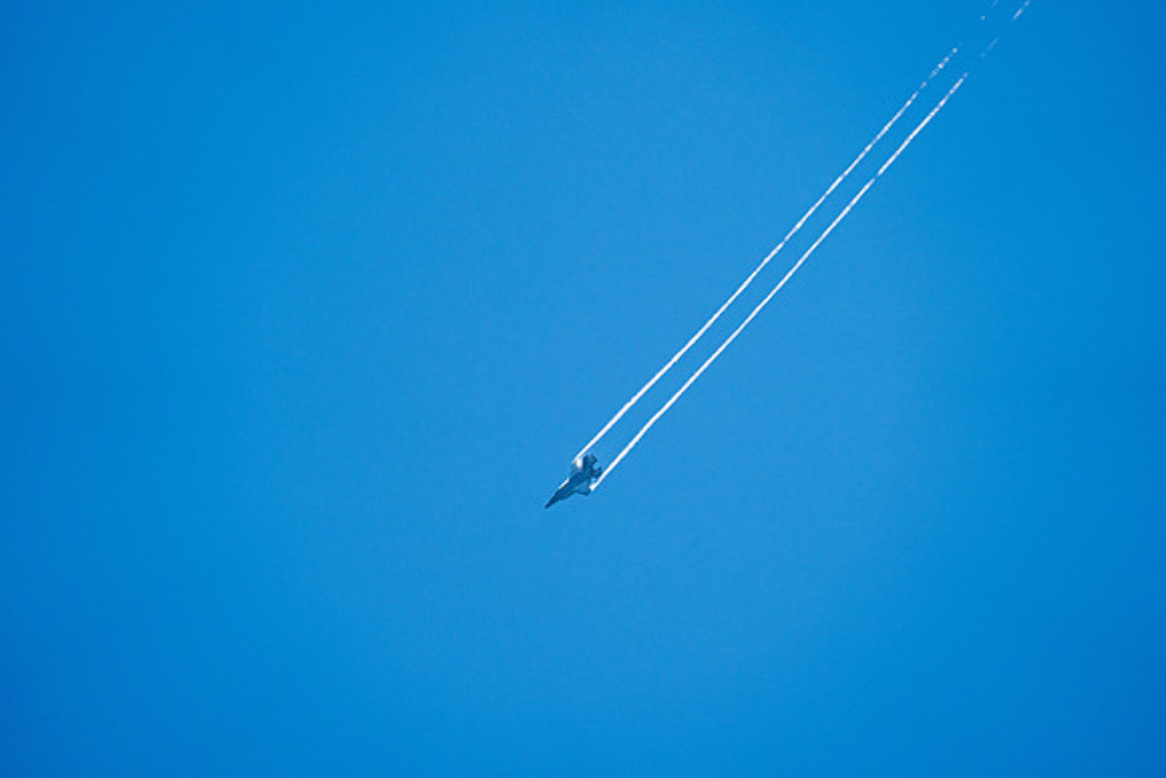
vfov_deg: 3.4
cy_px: 389
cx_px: 583
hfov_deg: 5.2
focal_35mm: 400
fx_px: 12958
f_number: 10
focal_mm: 400
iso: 640
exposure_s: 1/1250
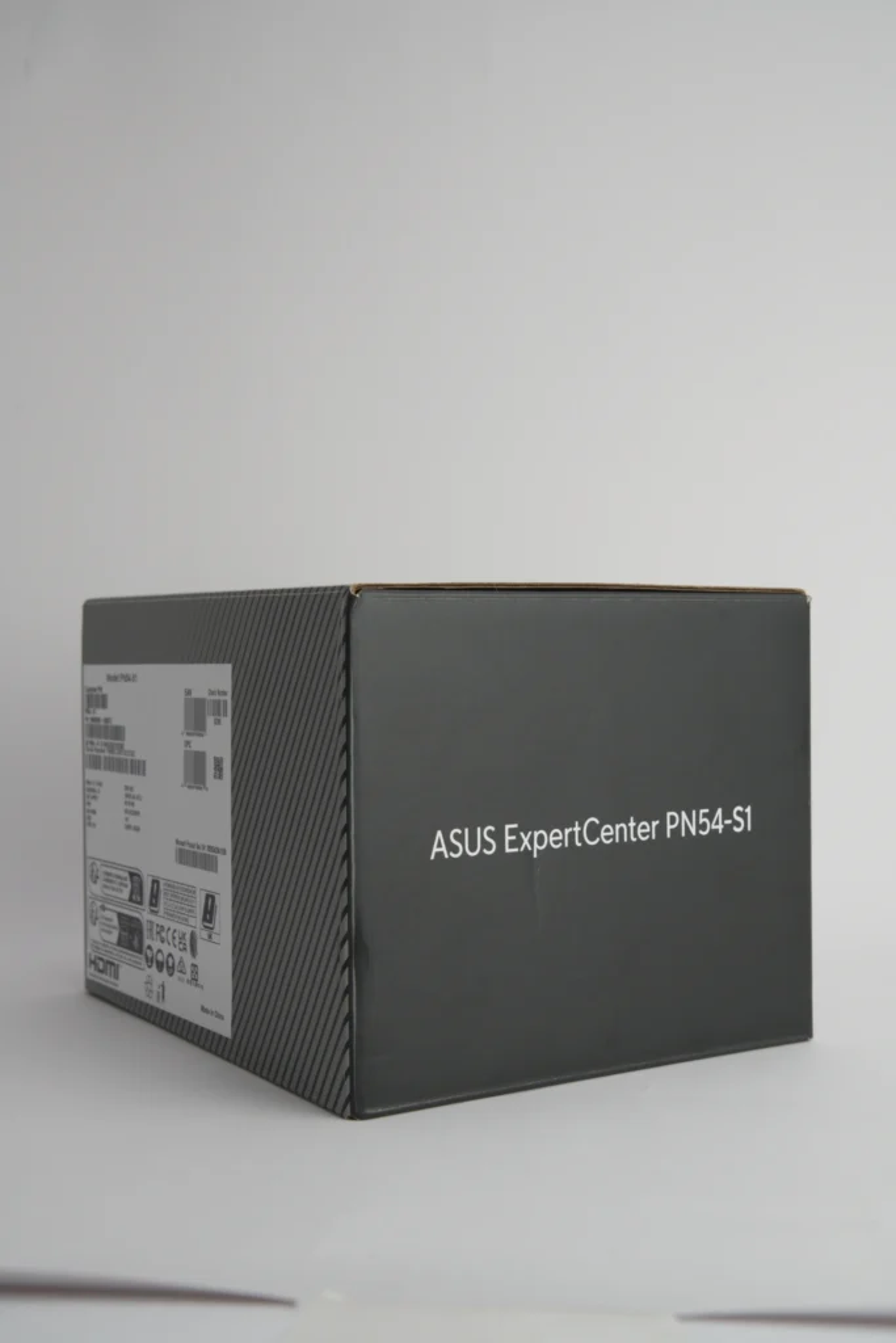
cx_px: 448
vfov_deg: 42.7
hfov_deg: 29.3
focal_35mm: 46
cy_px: 672
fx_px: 1717
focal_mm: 46
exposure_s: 1/100
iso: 160
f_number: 11
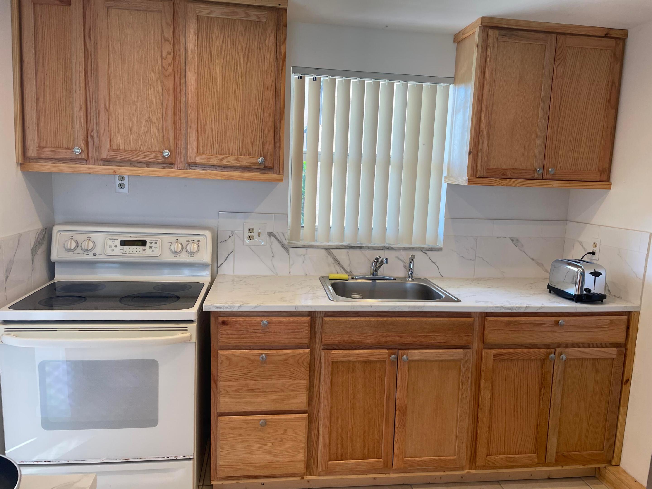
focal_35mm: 26
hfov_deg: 67.3
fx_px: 490
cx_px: 326
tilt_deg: -6.7
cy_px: 244
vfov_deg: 53.1
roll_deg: -2.5
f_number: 1.6
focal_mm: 4.2
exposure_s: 1/120
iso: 64
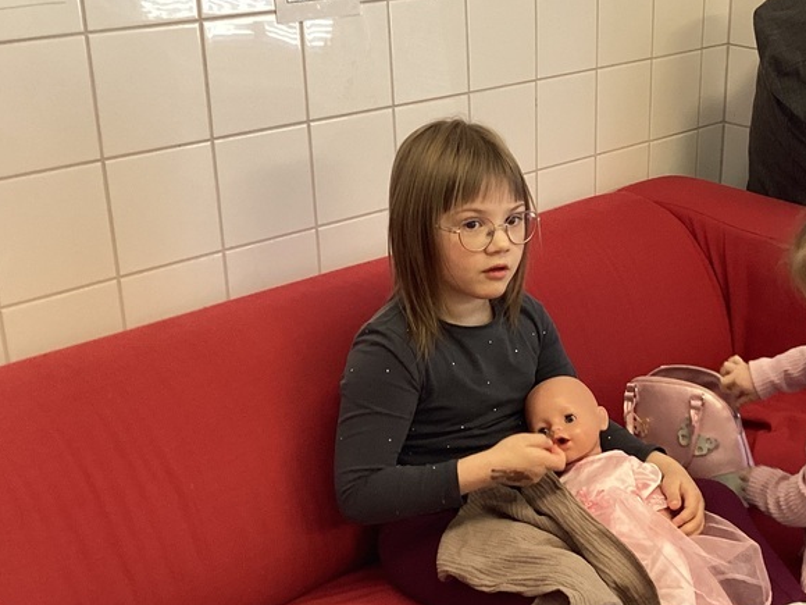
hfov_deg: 32.5
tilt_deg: -23.8
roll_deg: -3.1
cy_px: 373
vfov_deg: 25.6
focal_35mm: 57
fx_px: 1327
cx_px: 690
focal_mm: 3.3
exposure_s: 1/50
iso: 160
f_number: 2.4
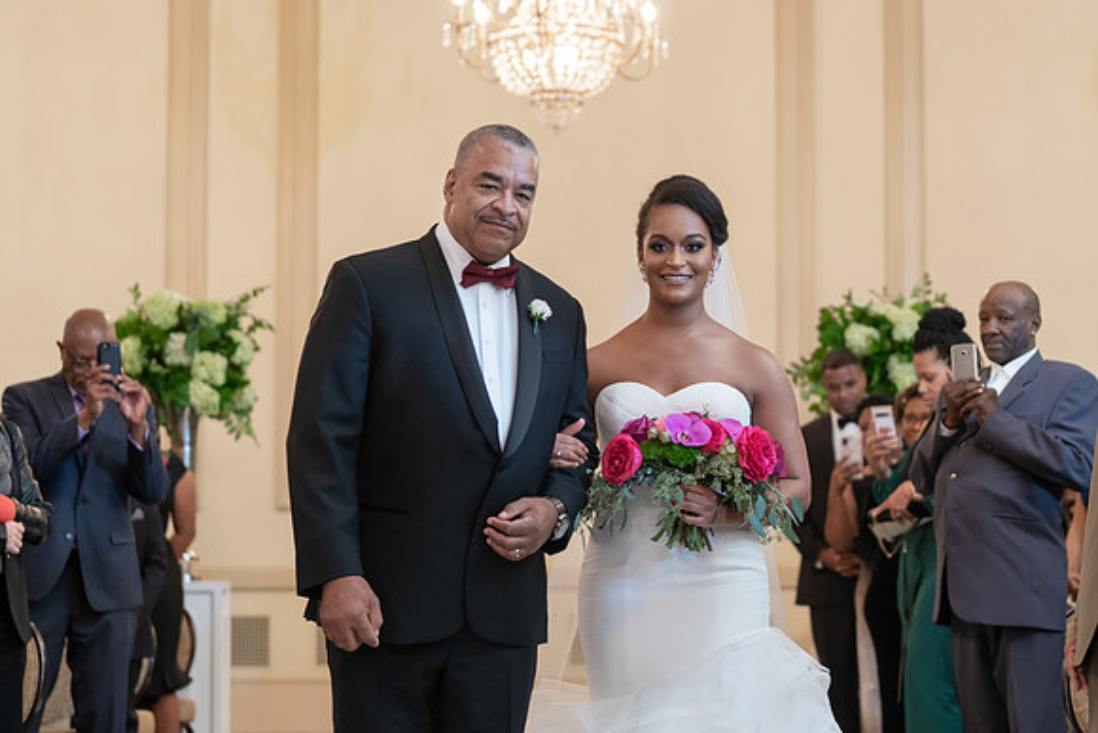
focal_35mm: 86
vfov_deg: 16.0
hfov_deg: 23.7
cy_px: 374
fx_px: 2612
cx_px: 671
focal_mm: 70
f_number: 2.8
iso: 2000
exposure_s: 1/100
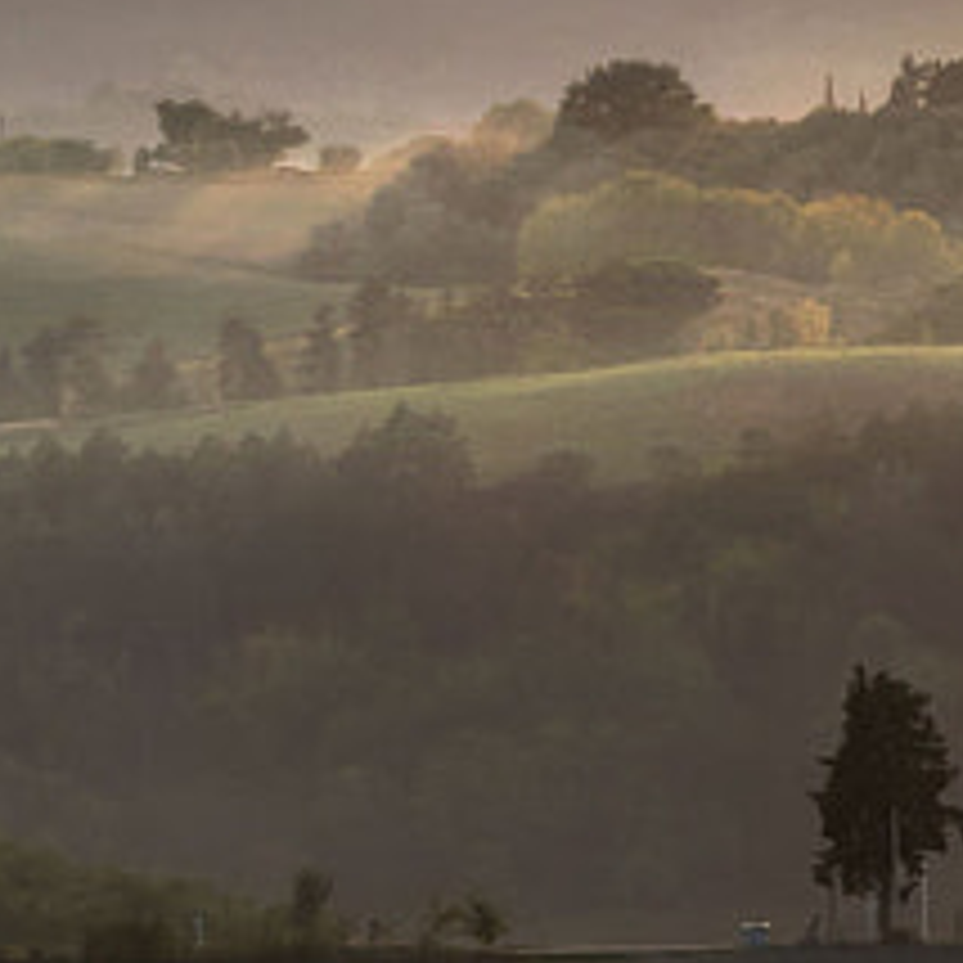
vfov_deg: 1.4
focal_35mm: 1270
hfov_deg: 1.4
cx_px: -1210
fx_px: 39972
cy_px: -650
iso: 100
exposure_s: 1/200
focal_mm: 200
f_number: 8
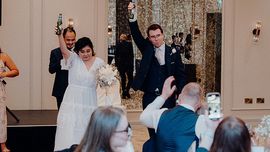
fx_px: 895
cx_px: 143
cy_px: 80
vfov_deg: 9.7
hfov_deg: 17.2
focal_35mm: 125
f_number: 3.5
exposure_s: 1/160
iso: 3200
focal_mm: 70
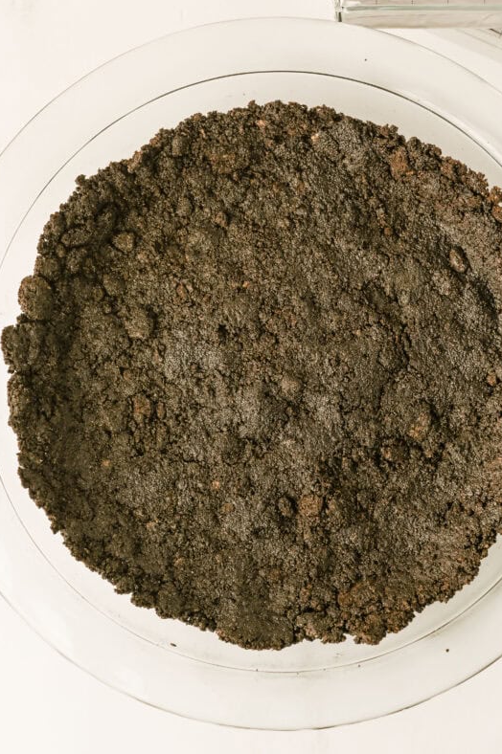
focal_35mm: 65
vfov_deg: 30.9
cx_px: 270
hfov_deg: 20.9
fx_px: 1362
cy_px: 304
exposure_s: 1/80
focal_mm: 50
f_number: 5
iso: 160
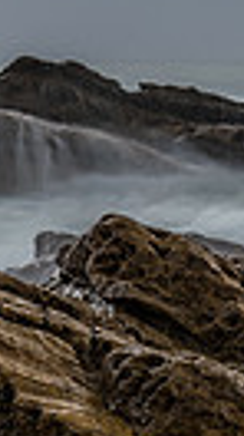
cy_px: 117
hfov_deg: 3.1
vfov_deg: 5.6
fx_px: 4451
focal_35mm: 386
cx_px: 742
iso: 80
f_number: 8
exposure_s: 3
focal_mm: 82
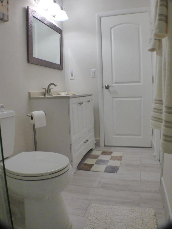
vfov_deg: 52.6
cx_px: 86
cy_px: 114
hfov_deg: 40.7
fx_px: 232
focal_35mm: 35
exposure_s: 1/40
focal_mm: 6.18
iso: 400
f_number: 3.4
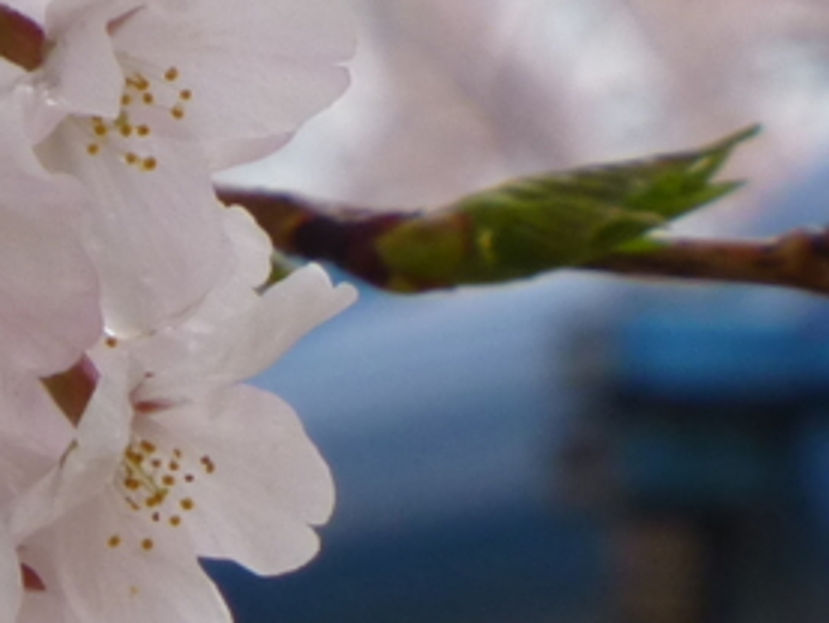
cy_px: 1048
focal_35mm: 1234
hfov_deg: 1.6
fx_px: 29565
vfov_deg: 1.2
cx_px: 760
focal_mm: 38.2
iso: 100
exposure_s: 1/80
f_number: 5.6
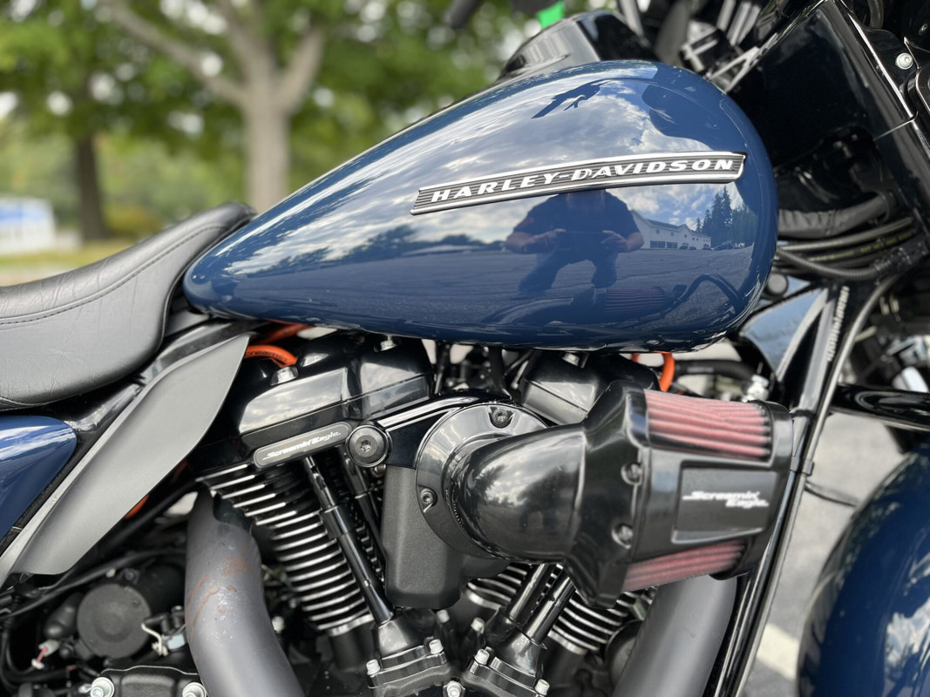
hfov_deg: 67.3
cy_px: 348
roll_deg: -1.9
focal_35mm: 26
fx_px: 698
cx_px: 465
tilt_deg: -15.6
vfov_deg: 53.1
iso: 40
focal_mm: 5.1
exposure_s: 1/207
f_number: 1.6
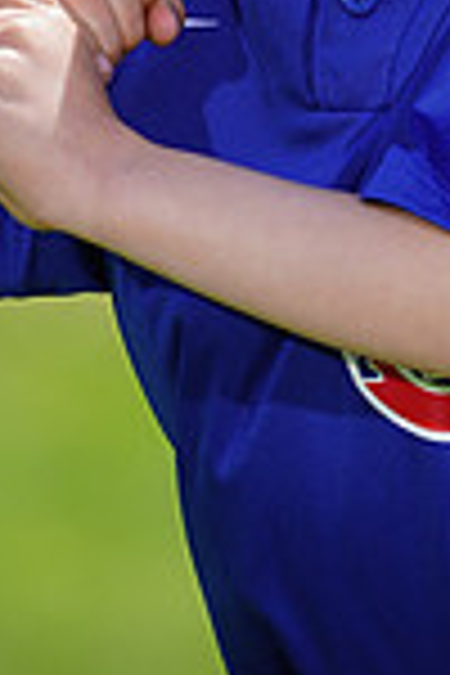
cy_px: -171
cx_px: 529
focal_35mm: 1111
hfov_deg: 1.2
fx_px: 20830
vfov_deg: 1.9
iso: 100
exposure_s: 1/250
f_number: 8
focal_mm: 288
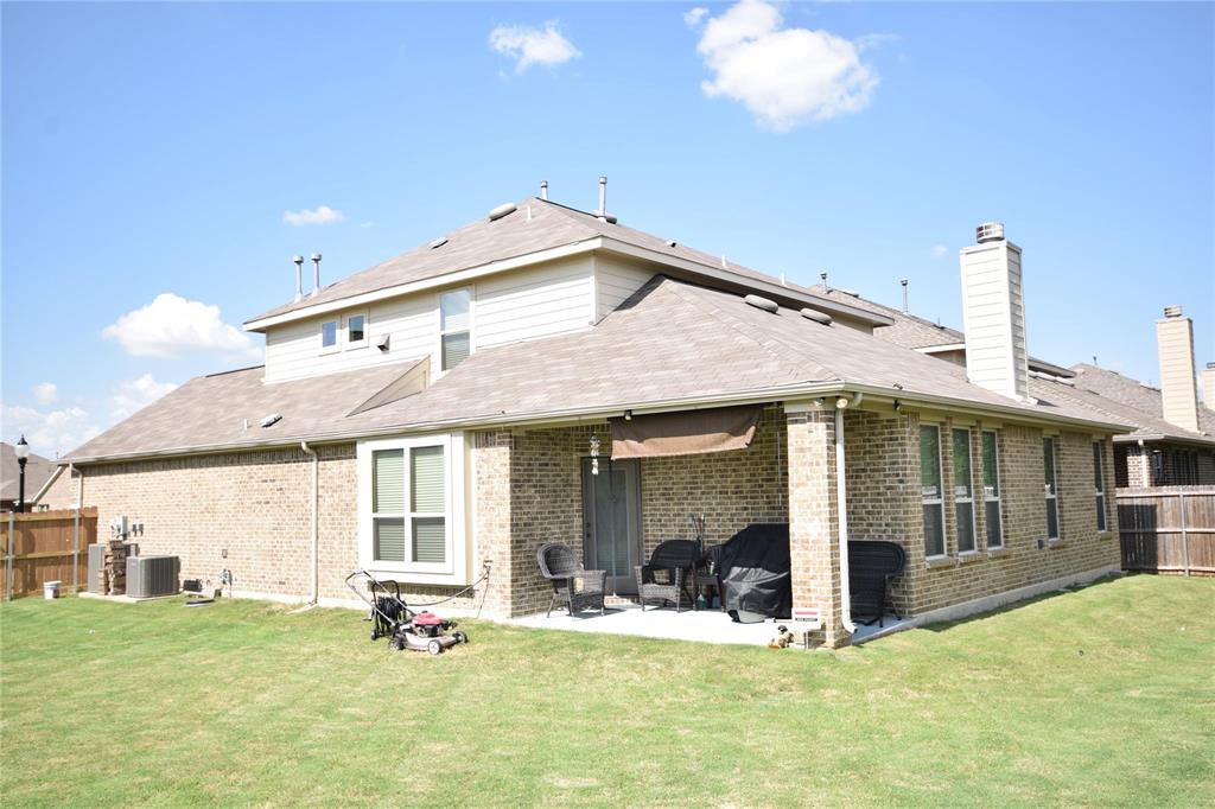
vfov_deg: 43.6
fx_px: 1012
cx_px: 608
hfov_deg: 61.9
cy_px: 404
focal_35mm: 30
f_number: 8
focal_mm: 20
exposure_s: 1/125
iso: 100
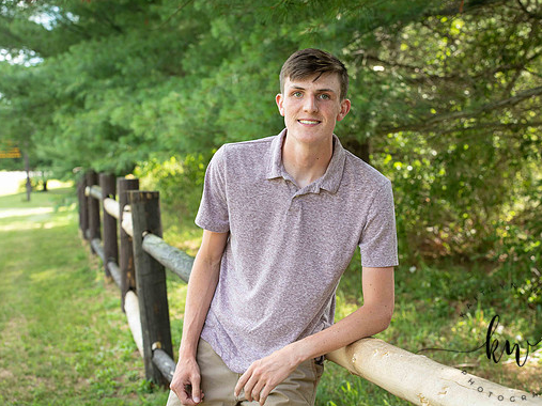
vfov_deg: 19.1
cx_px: 298
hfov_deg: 25.3
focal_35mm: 77
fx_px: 1205
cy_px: 205
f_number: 5.6
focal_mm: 70
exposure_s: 1/200
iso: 500
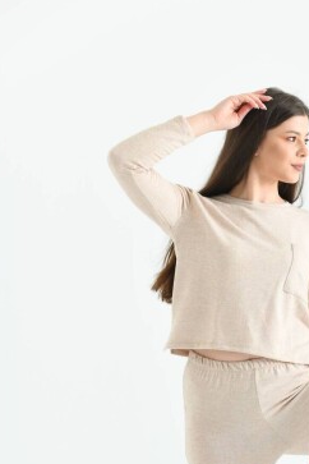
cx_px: 285
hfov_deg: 8.5
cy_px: 451
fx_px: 2073
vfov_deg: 12.6
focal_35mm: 161
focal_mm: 78
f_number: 5.6
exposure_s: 1/125
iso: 100
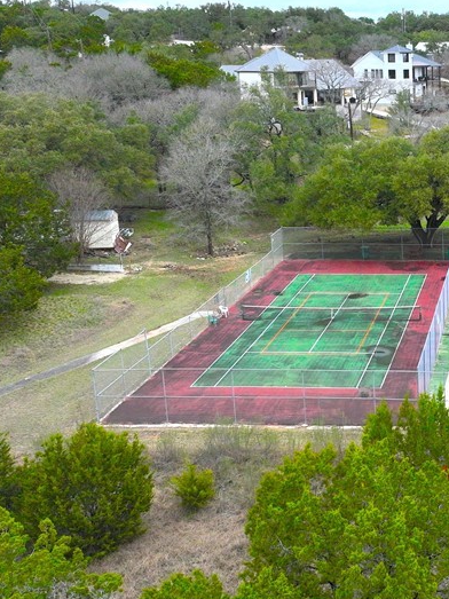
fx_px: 813
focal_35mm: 47
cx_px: 490
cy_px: 242
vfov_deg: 40.3
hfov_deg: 28.2
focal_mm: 12.29
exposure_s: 1/2500
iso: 190
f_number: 2.8
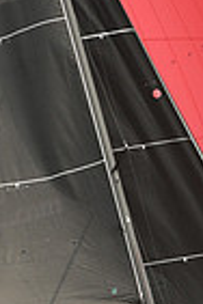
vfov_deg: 6.4
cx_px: 174
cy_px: 95
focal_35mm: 321
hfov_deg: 4.3
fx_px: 2715
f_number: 8
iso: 250
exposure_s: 1/640
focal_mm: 78
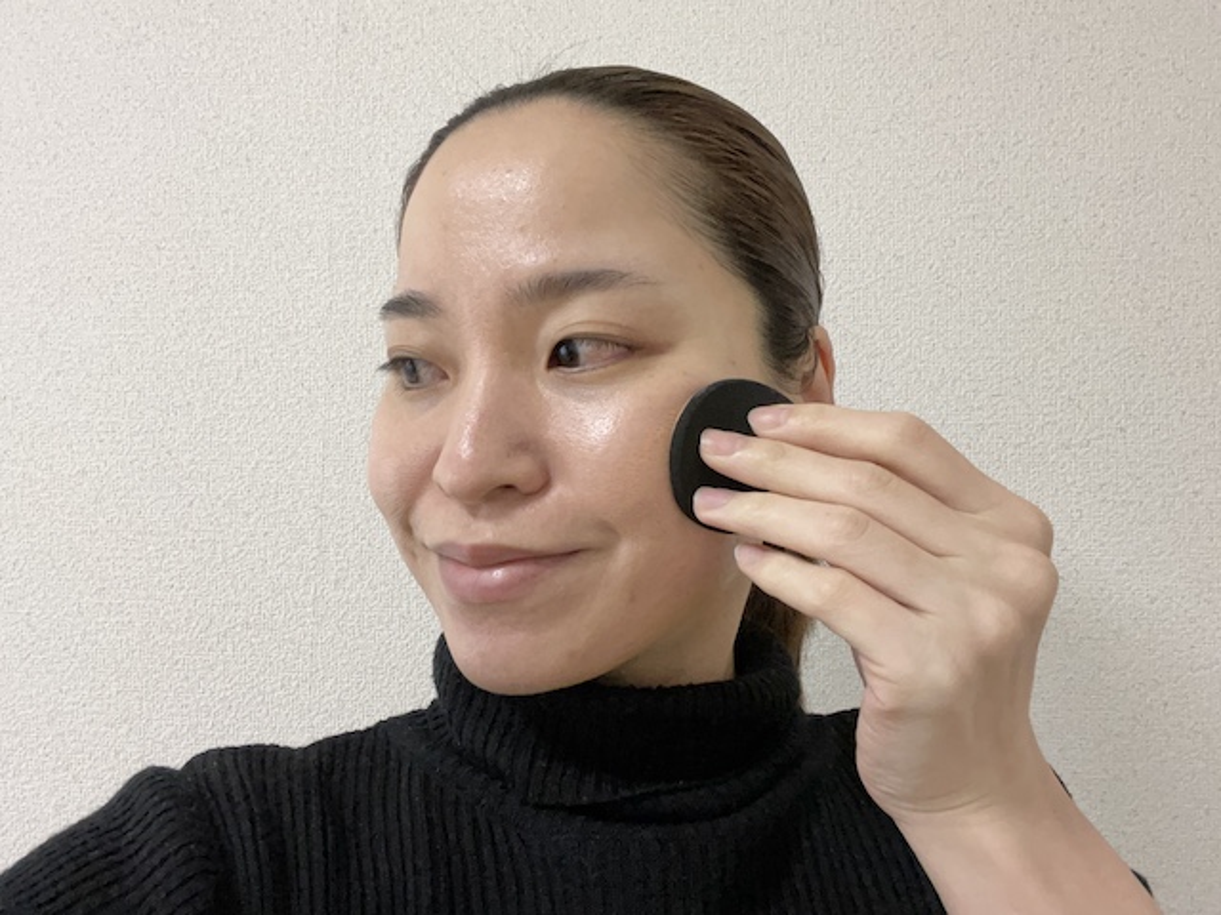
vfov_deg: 58.9
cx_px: 610
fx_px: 811
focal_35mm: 23
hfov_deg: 73.9
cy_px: 458
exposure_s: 1/40
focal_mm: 2.71
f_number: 2.2
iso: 320
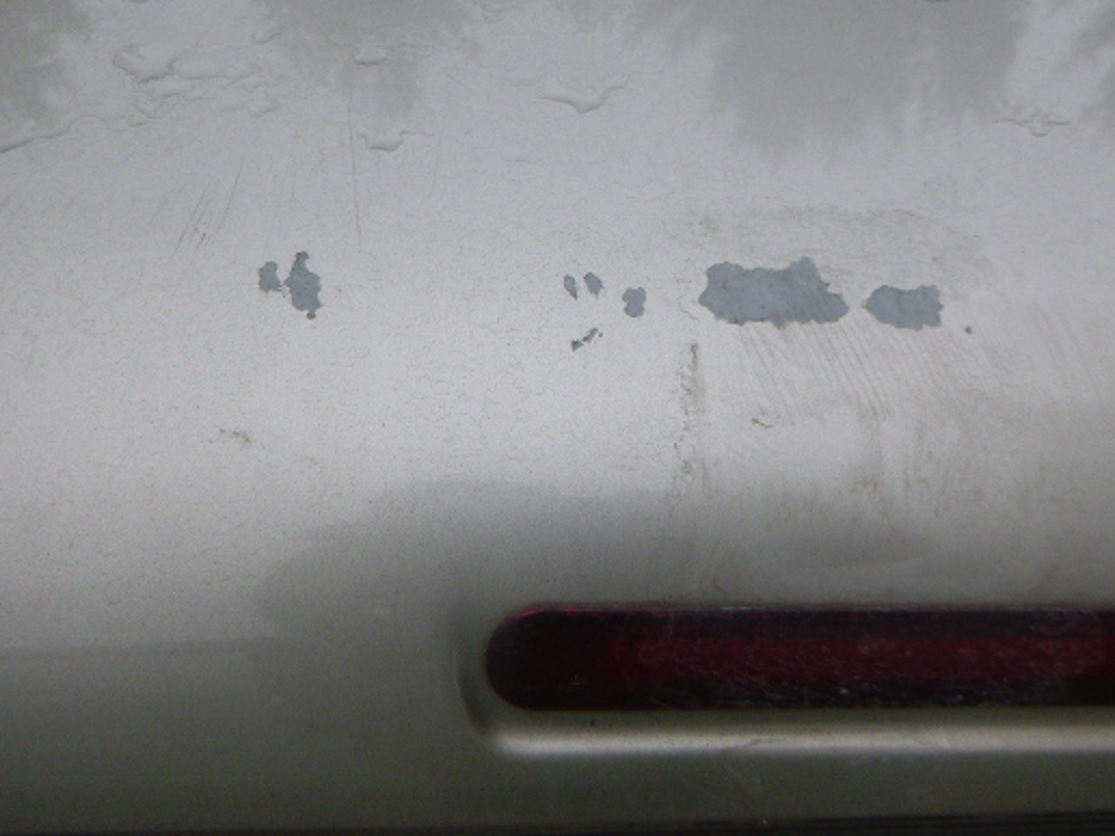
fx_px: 999
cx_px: 601
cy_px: 333
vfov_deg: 45.2
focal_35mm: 31
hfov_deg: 58.3
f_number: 3.9
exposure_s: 1/250
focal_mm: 4.5
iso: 100
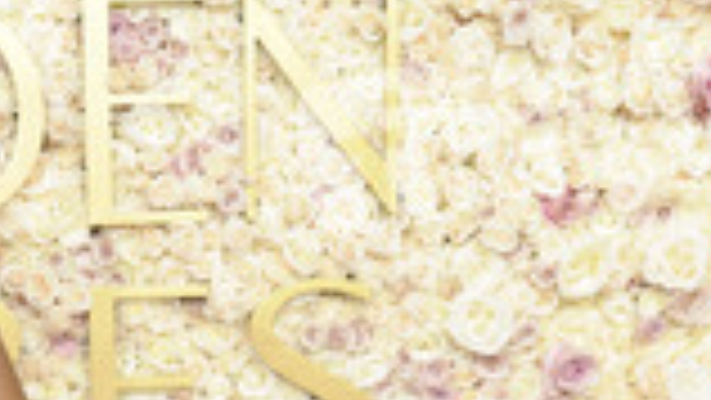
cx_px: 119
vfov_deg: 7.8
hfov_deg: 14.3
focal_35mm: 149
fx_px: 2810
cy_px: 804
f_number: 11
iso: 1000
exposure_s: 1/250
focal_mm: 56
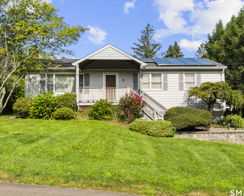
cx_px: 125
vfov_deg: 40.1
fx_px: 267
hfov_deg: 49.1
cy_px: 97
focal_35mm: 37
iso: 200
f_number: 9
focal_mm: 32
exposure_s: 1/50
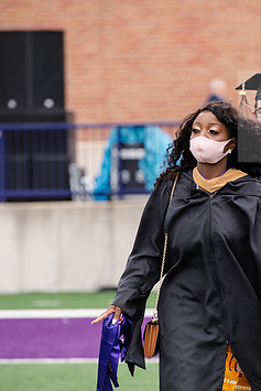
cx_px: 205
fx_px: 3552
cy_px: 203
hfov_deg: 4.2
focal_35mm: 327
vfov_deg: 6.3
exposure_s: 1/640
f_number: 5
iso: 500
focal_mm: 200
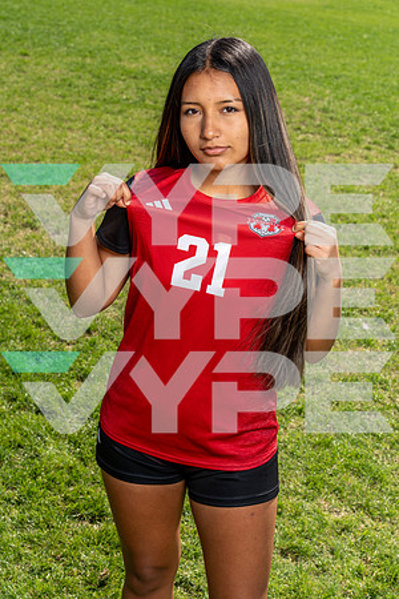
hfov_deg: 20.0
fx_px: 1130
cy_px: 300
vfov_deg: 29.7
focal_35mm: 68
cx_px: 200
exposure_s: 1/200
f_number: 9
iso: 100
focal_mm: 68
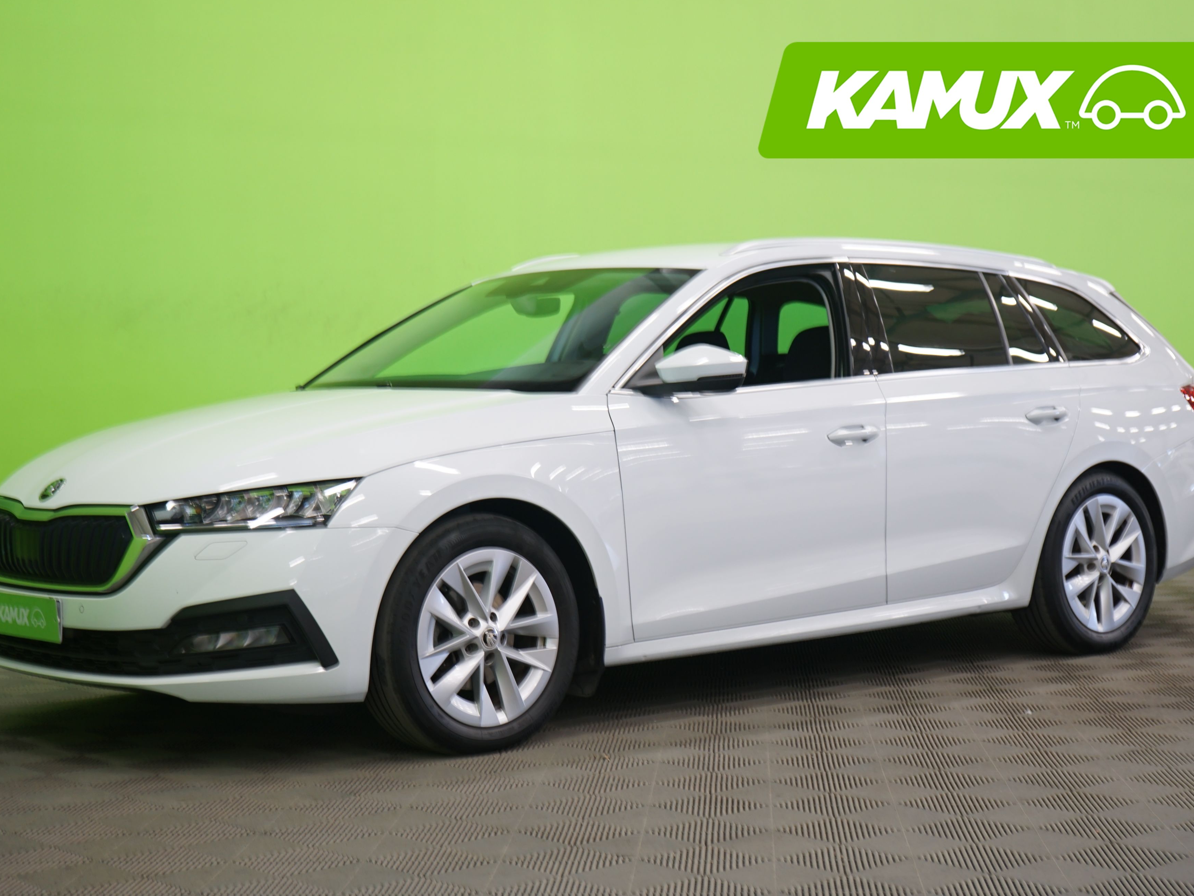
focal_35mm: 60
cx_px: 588
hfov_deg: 32.2
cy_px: 450
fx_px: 2070
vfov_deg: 24.4
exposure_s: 1/8
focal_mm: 55
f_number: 5
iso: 400
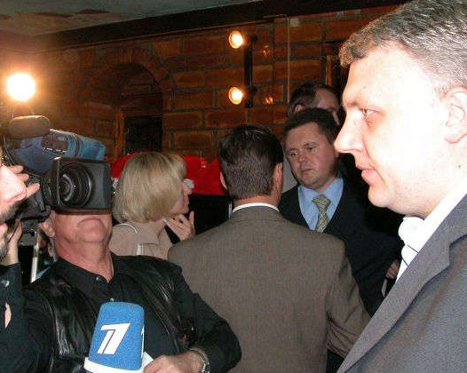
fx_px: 718
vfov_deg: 29.1
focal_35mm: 52
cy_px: 202
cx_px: 191
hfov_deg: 35.9
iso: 400
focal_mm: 8.9
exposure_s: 1/60
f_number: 5
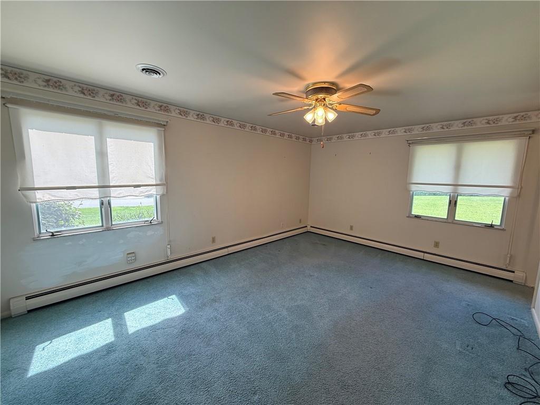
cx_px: 270
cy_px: 202
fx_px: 218
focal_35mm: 14
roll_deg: -1.5
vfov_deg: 85.7
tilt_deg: -6.5
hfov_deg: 102.1
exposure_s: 1/120
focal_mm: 2.22
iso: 125
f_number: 2.2
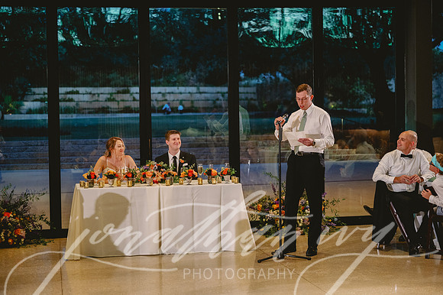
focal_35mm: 70
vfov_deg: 19.4
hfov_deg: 28.9
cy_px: 148
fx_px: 861
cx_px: 222
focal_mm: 70
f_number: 2.8
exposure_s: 1/160
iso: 2000
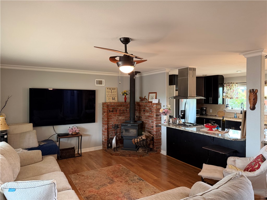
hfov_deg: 71.6
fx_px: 185
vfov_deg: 56.8
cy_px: 100
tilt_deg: -1.3
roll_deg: +0.7
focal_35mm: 24
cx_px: 134
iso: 400
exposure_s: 1/60
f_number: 1.78
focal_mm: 6.76
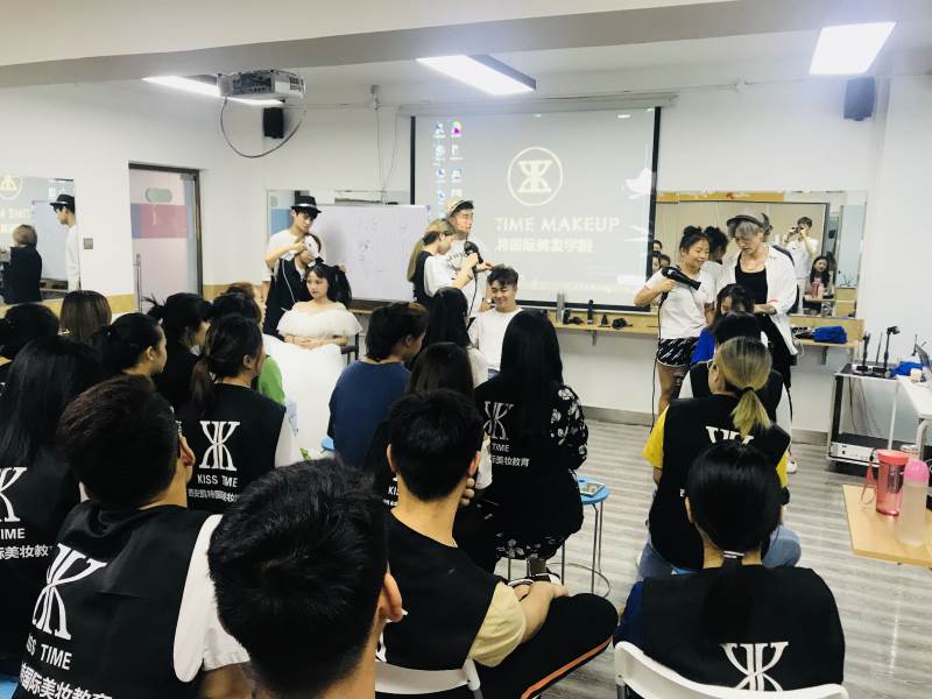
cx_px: 466
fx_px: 754
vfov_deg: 49.7
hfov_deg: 63.4
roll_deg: -0.2
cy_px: 350
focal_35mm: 28
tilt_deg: -9.6
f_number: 1.8
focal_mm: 3.99
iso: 40
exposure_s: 1/33
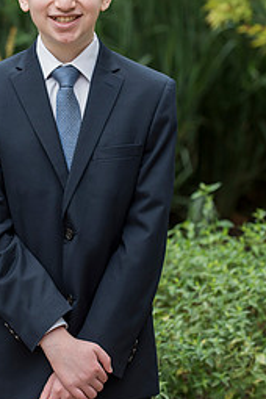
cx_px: 64
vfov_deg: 9.3
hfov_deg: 6.2
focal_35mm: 221
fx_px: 2449
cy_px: 158
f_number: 3.5
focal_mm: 125
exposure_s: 1/400
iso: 400
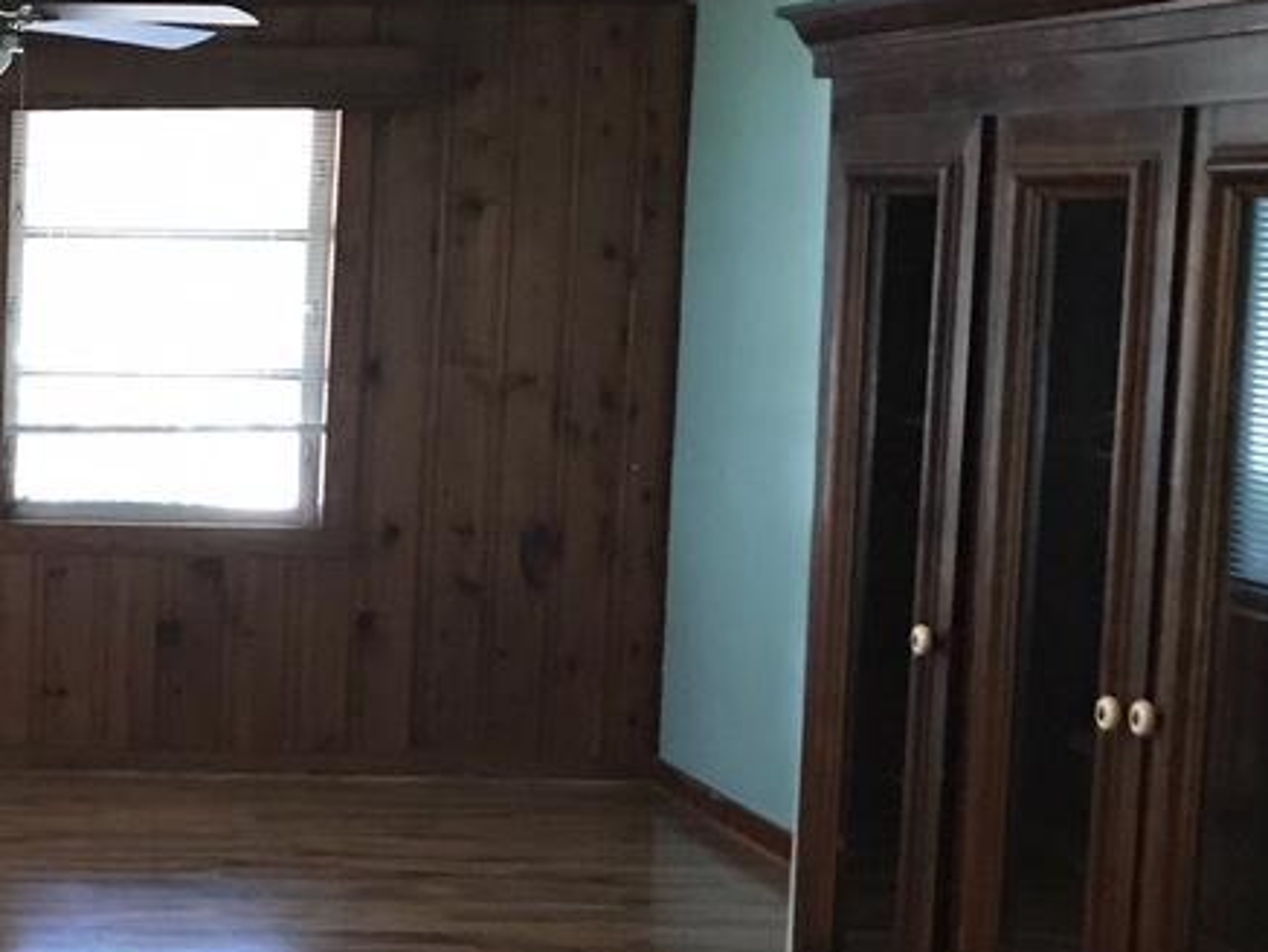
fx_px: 3005
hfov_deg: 21.9
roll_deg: -1.3
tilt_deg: -8.1
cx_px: -279
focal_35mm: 82
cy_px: 624
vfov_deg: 18.0
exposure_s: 1/15
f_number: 1.8
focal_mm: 3.99
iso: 100
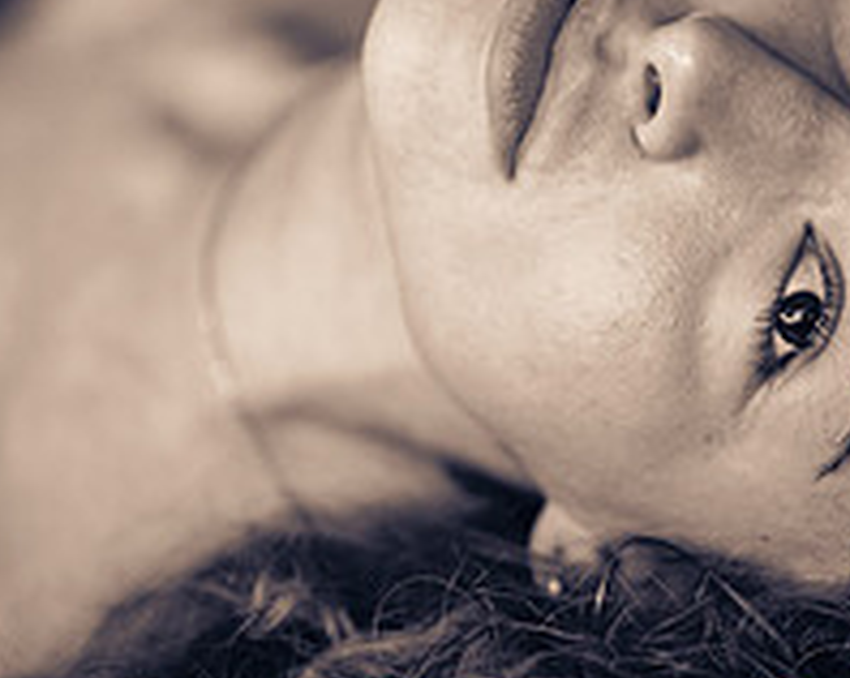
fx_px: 5881
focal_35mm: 234
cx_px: 477
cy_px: 230
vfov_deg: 6.6
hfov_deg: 8.3
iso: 500
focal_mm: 85
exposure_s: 1/200
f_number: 1.8
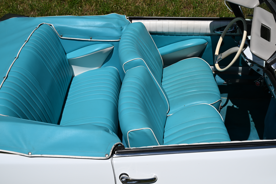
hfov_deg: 46.4
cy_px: 92
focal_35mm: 42
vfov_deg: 31.9
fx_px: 322
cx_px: 138
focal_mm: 42
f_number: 10
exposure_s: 1/400
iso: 100
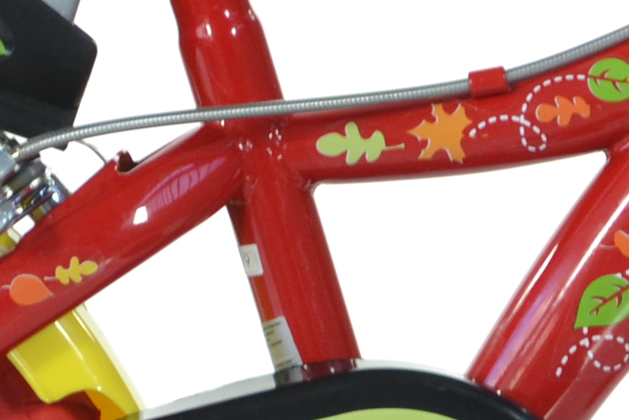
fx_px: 13173
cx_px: 571
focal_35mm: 754
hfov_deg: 2.7
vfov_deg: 1.8
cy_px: 192
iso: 400
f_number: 6.3
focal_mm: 90
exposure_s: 1/60
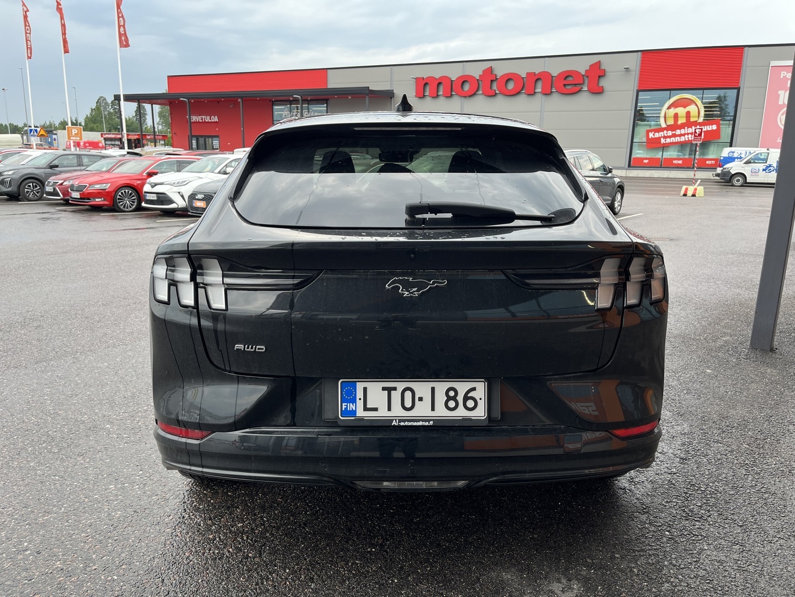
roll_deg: -0.8
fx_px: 597
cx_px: 398
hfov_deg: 67.3
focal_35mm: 26
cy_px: 298
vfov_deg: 53.1
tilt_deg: -13.7
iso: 50
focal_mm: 5.1
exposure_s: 1/224
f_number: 1.6
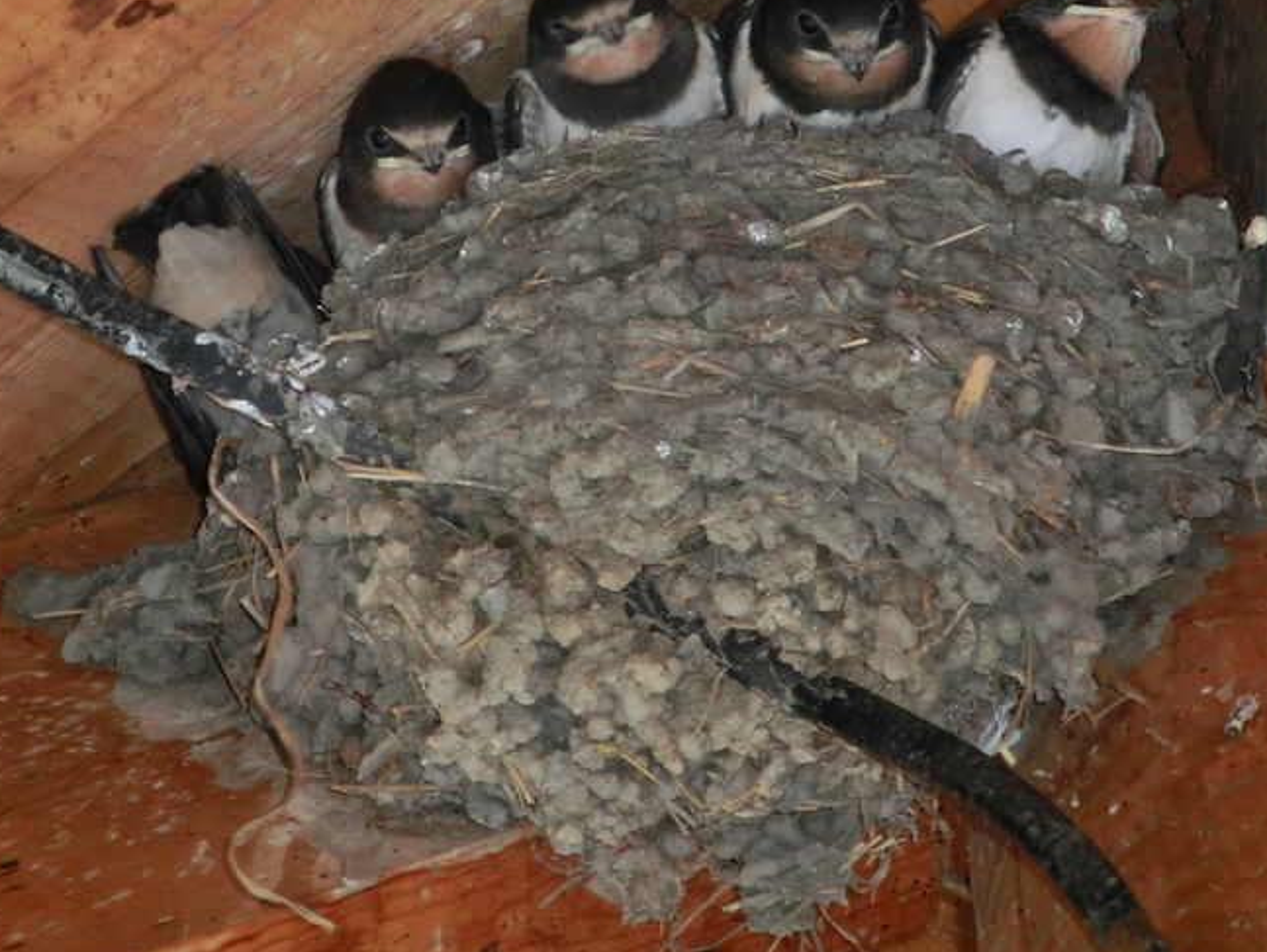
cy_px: 348
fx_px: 15271
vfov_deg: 3.6
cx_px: 727
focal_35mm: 417
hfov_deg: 4.8
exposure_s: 1/40
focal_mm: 53
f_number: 5.9
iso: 400
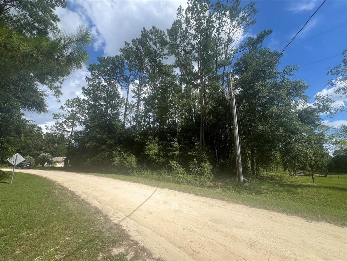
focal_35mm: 13
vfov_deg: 89.9
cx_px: 174
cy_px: 130
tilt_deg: +12.6
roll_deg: -1.5
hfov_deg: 106.2
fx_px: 130
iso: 32
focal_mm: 1.57
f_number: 1.8
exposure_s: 1/585
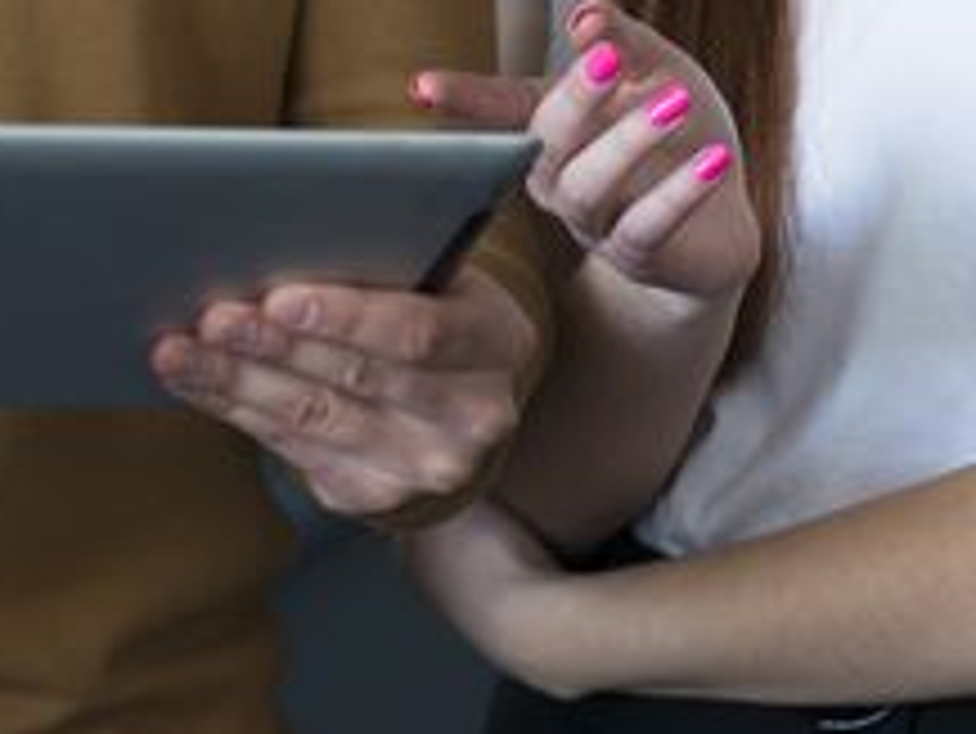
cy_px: -419
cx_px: -103
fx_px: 8491
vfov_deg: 4.9
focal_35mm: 301
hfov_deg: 6.5
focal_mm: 85
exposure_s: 1/160
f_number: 2.8
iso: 400
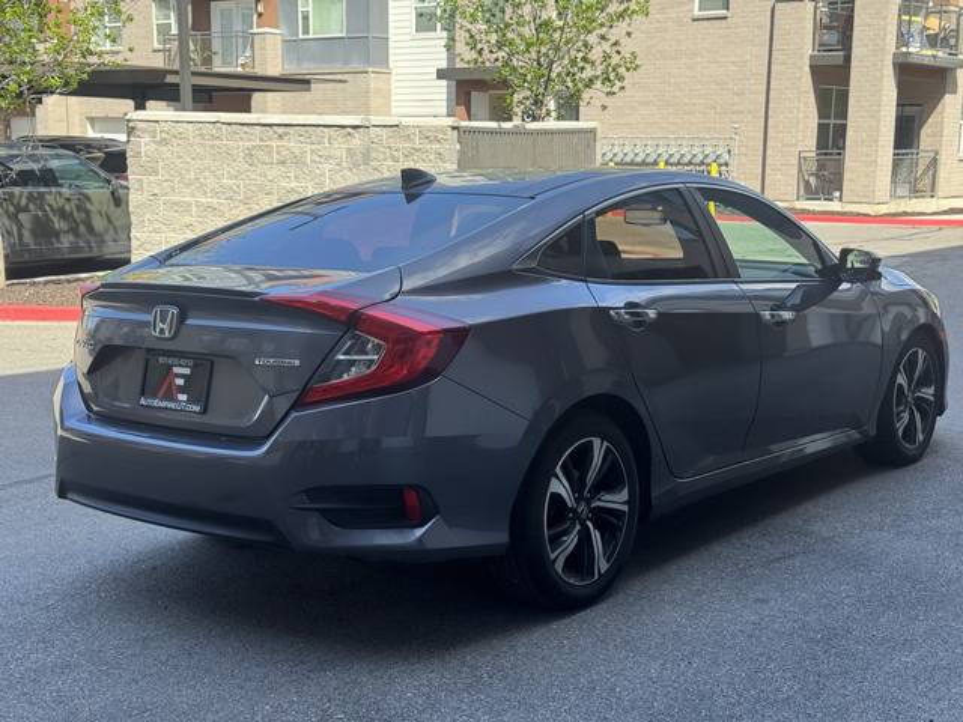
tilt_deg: -10.1
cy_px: 361
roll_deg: -0.7
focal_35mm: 48
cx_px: 482
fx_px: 1335
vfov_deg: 30.3
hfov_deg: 39.7
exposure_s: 1/966
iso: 64
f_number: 1.78
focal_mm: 6.76
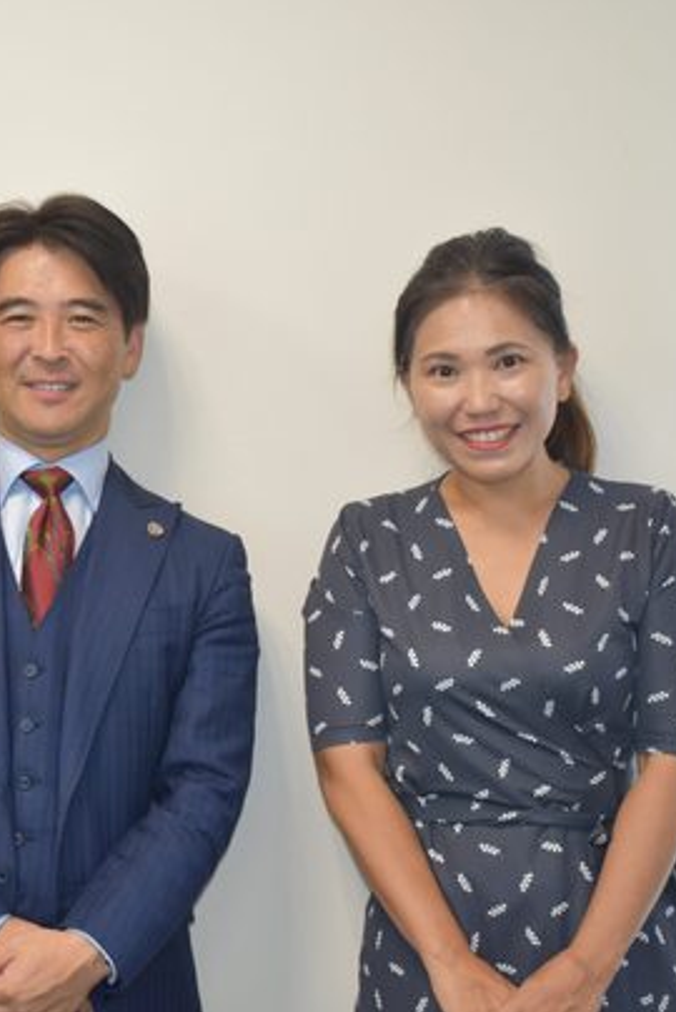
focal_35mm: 73
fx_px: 2052
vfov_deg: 27.7
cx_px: -4
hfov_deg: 18.2
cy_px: 503
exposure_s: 1/125
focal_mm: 32
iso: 800
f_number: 5.6
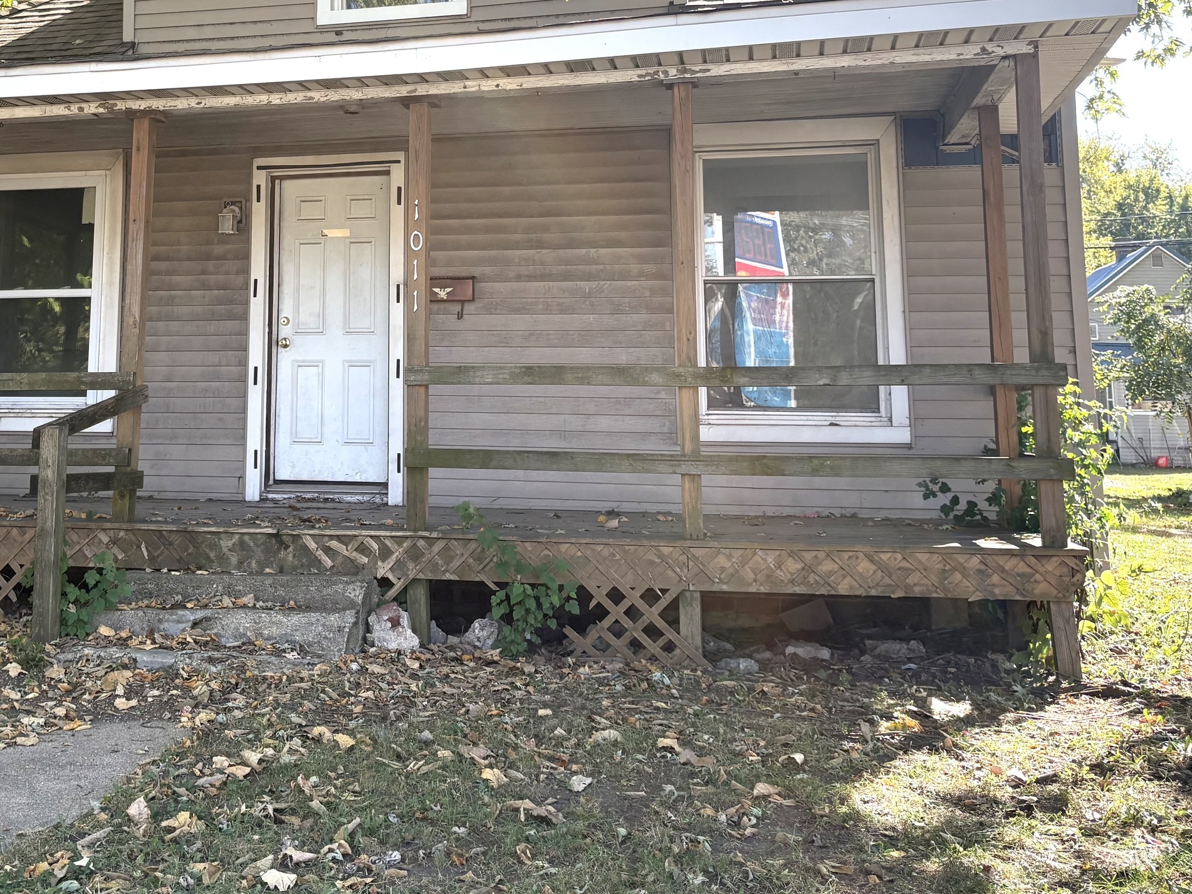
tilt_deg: +8.2
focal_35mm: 42
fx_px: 1446
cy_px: 189
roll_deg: -0.5
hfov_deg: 43.8
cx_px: 345
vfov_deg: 33.4
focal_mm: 5.96
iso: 64
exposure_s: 1/861
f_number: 1.6
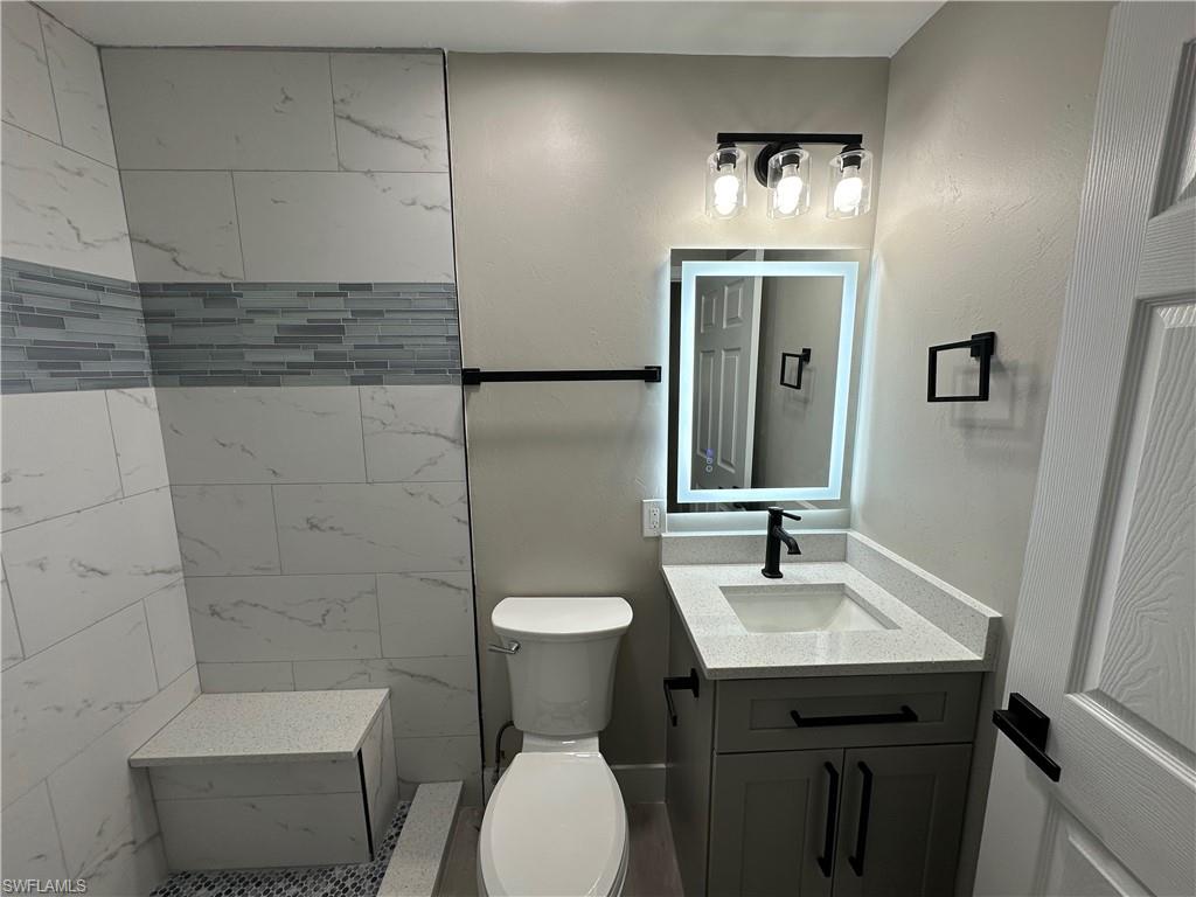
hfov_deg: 102.1
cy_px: 448
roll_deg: +0.2
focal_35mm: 14
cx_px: 598
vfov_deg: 85.7
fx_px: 484
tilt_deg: -9.2
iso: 50
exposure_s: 1/120
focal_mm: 2.22
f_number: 2.2
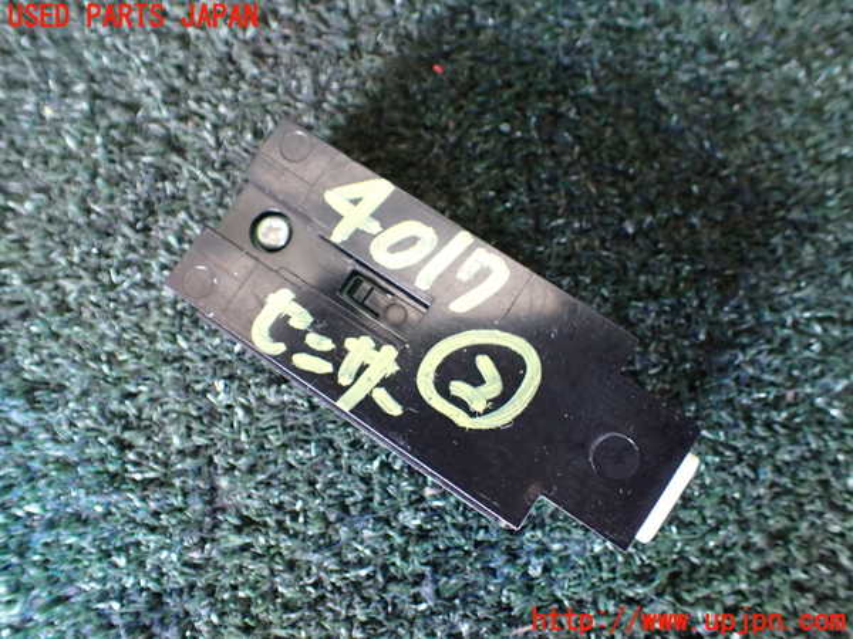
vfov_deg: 46.8
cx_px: 426
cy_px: 320
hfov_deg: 60.0
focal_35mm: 30
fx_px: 739
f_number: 2.3
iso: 800
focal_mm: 5.4
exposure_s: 1/50
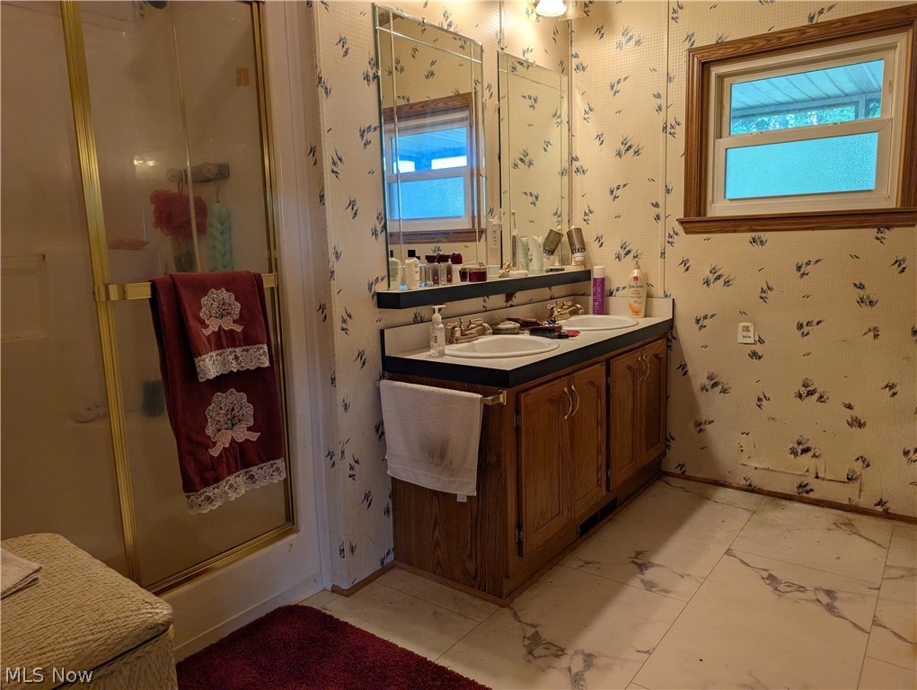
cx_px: 458
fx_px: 636
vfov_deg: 56.9
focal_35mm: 24
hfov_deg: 71.5
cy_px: 345
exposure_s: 1/40
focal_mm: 6.9
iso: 25
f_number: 1.68
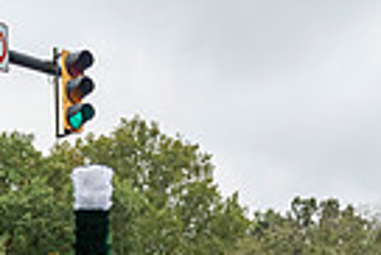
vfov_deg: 12.0
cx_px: 76
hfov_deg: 19.8
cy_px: 514
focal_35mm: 102
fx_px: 1081
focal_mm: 24
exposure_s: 1/1600
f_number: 4
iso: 800
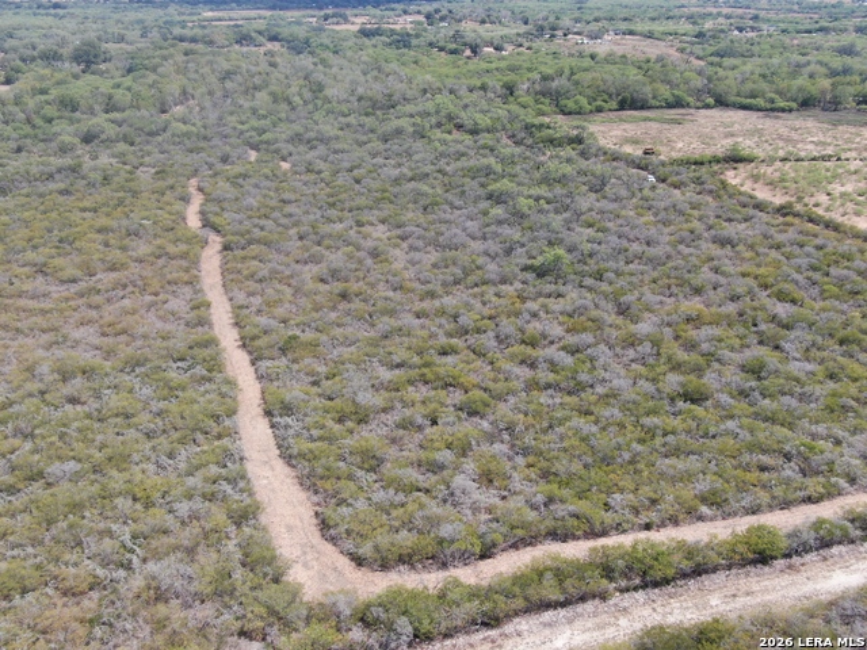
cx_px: 434
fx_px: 827
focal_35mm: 33
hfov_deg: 55.4
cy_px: 325
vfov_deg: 42.9
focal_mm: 5.69
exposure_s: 1/500
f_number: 3.2
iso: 100
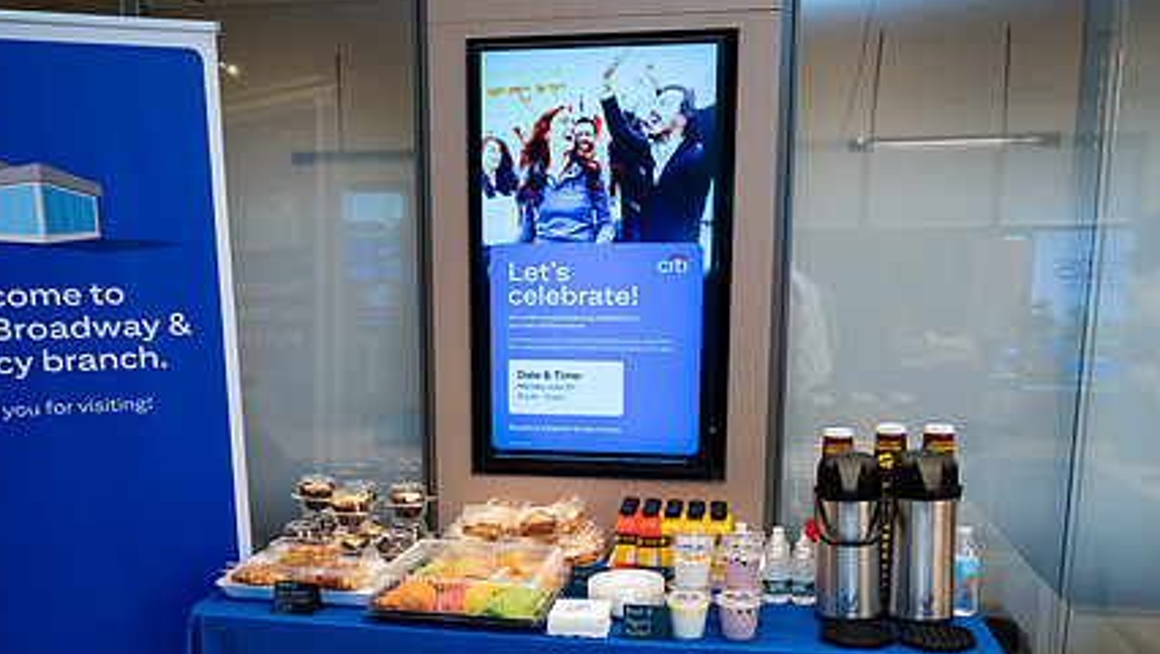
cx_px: 560
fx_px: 1108
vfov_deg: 32.3
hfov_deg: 55.3
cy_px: 489
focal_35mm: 36
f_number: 3.2
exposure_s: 1/200
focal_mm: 24
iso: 400
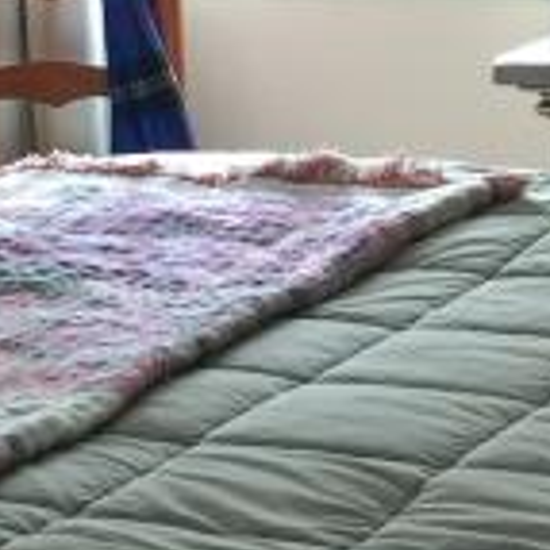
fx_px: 3308
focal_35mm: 184
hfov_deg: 9.3
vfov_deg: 9.5
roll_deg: +1.2
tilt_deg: -9.7
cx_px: 754
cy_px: 112
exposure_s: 1/15
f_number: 2.2
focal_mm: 4.15
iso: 50
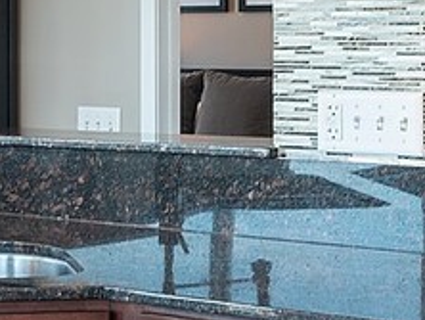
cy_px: 48
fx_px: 1377
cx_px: 47
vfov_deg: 13.2
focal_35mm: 112
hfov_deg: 17.3
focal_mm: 16
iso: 200
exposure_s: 1/5
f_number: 8
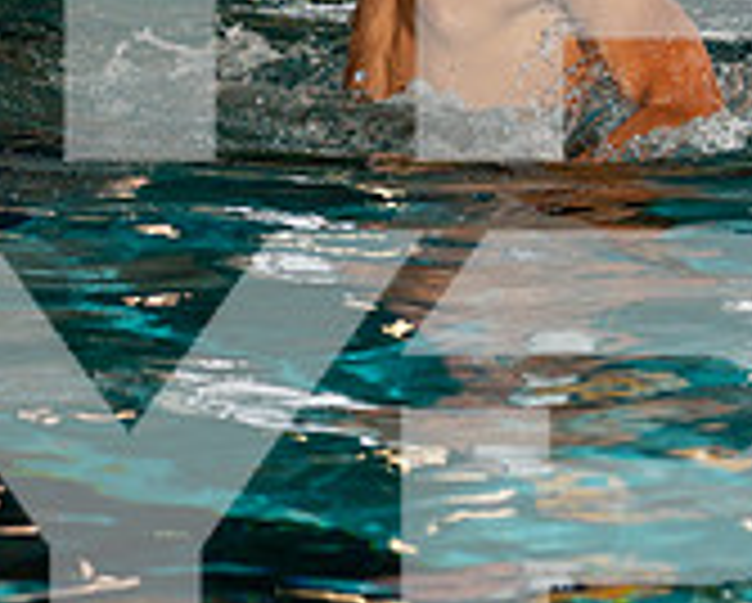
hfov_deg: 8.5
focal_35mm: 228
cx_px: 329
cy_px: -74
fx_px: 5080
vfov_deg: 6.8
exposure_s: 1/250
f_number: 4
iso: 100
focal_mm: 70
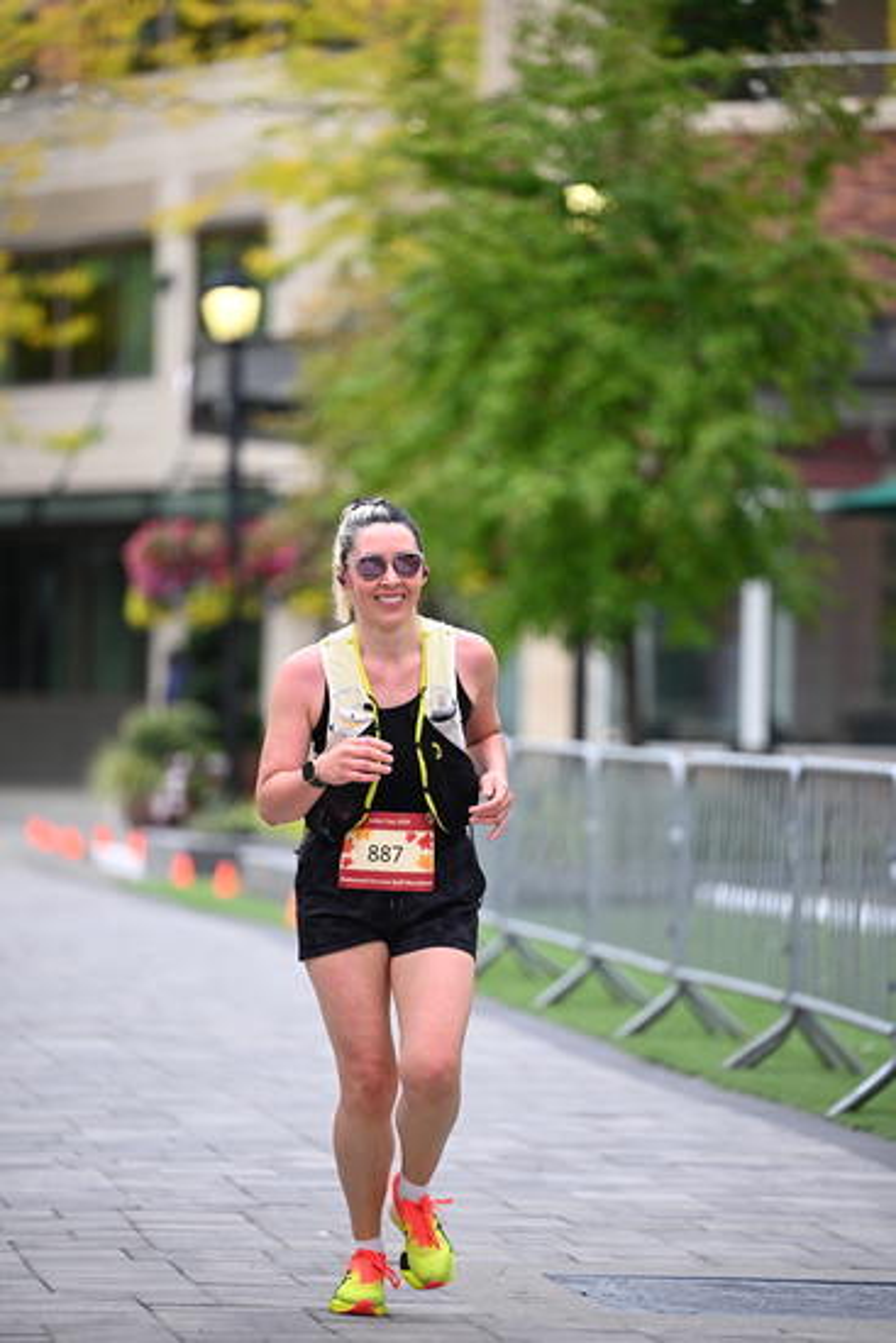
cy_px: 672
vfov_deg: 11.7
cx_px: 448
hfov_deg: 7.9
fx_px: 6529
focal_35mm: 175
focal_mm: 175
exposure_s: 1/1250
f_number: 2.8
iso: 640
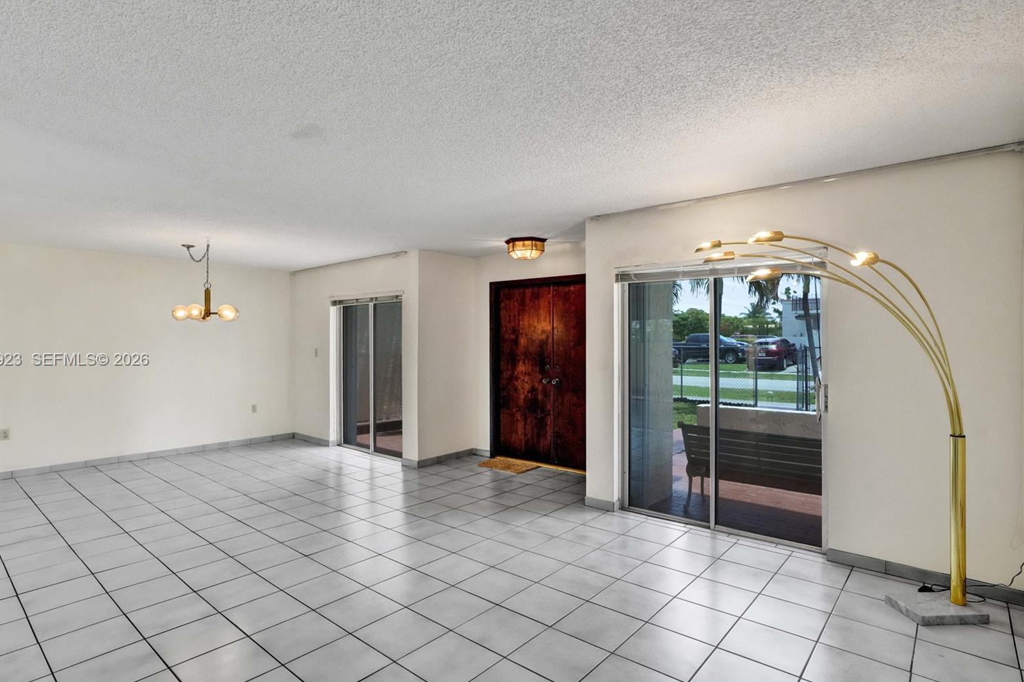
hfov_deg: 93.2
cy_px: 360
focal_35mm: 17
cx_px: 481
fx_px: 483
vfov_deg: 70.3
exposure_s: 1/250
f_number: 8
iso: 4000
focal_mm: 16
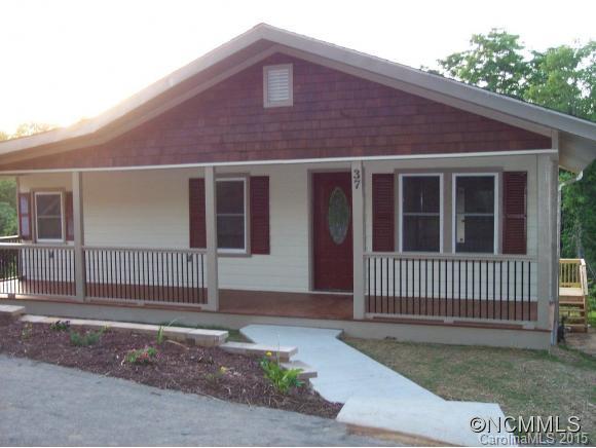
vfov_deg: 37.8
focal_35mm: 38
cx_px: 298
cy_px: 224
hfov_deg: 48.9
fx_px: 655
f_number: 2.8
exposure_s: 1/45
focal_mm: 8
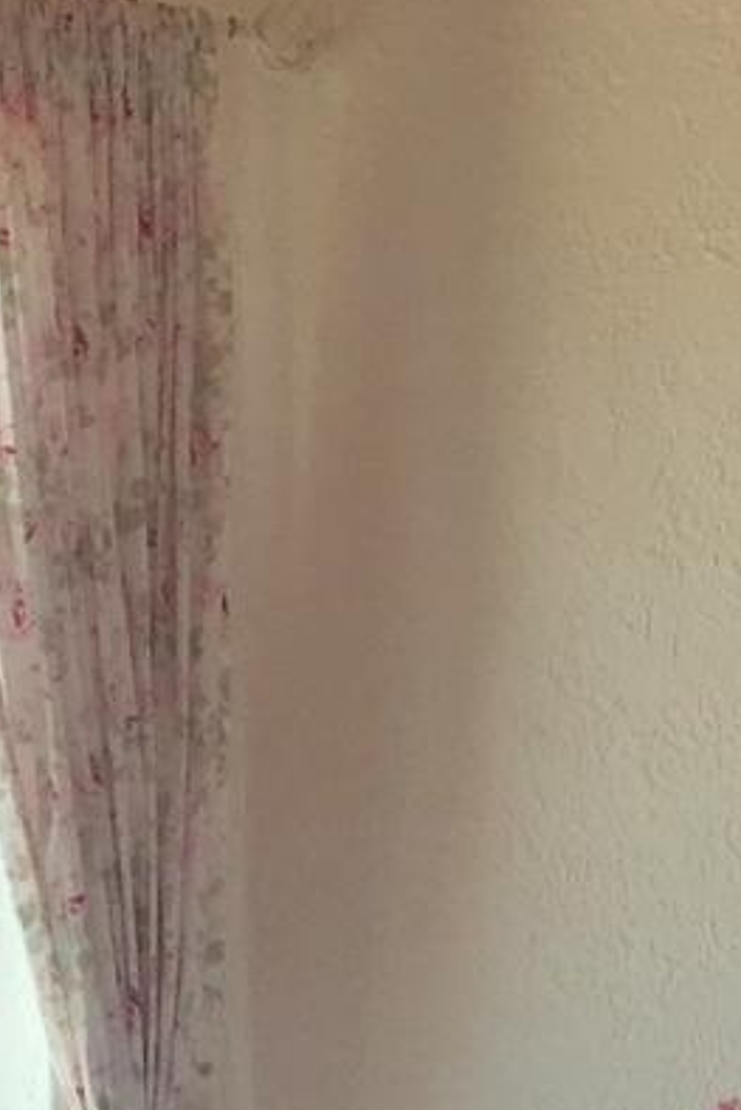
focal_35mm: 153
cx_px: 490
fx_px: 4719
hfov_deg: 9.0
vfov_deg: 12.7
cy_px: 1716
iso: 40
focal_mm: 4.15
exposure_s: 1/120
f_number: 2.2
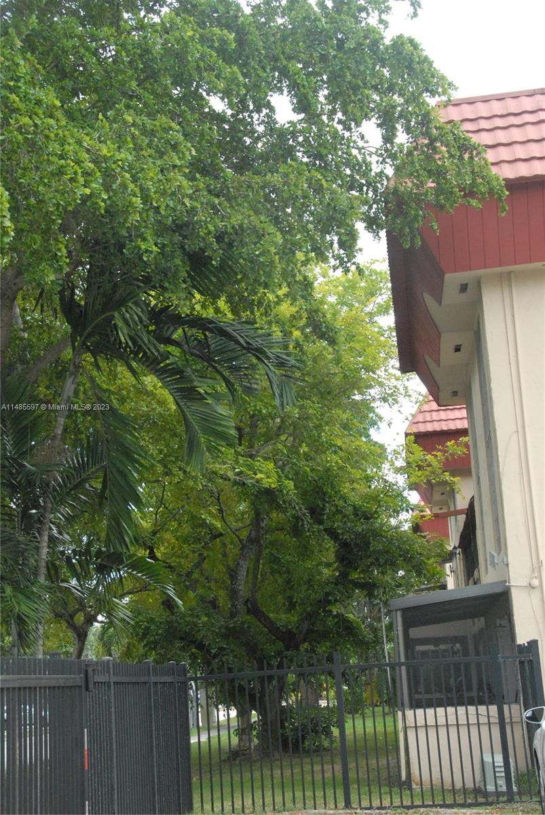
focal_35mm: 60
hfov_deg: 22.7
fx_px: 1359
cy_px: 408
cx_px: 272
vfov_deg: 33.4
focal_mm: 40
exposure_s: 1/350
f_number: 10
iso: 1600
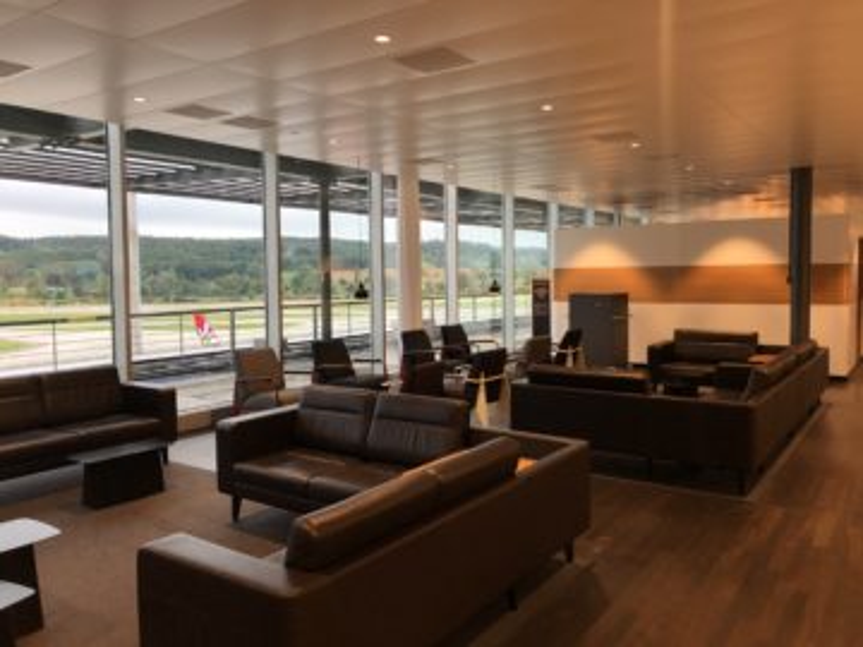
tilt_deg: -3.4
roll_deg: +1.5
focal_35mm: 28
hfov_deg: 63.4
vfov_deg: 49.7
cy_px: 324
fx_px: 698
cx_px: 432
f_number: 1.8
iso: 25
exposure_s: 1/50
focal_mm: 4
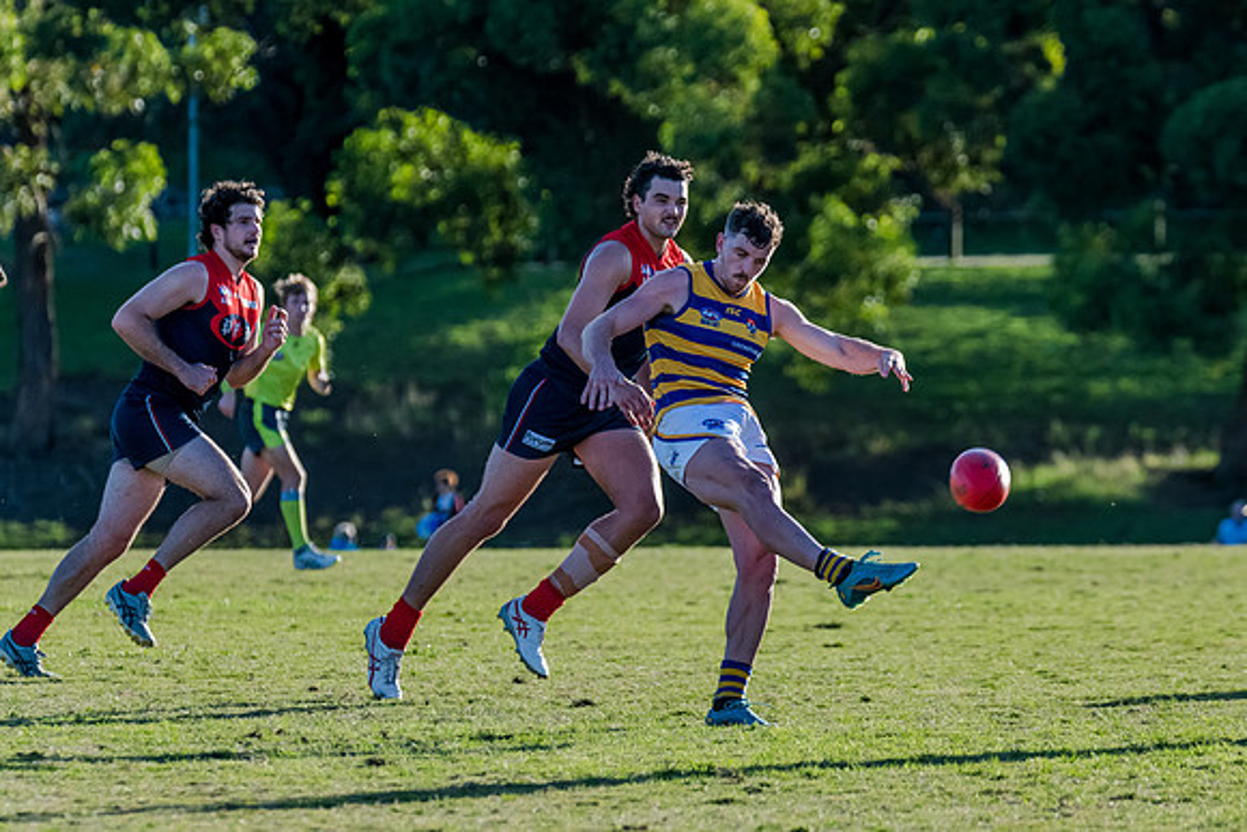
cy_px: 457
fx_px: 11069
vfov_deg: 4.3
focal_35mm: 319
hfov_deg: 6.4
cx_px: 777
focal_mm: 250
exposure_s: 1/2000
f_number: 6.3
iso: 1000
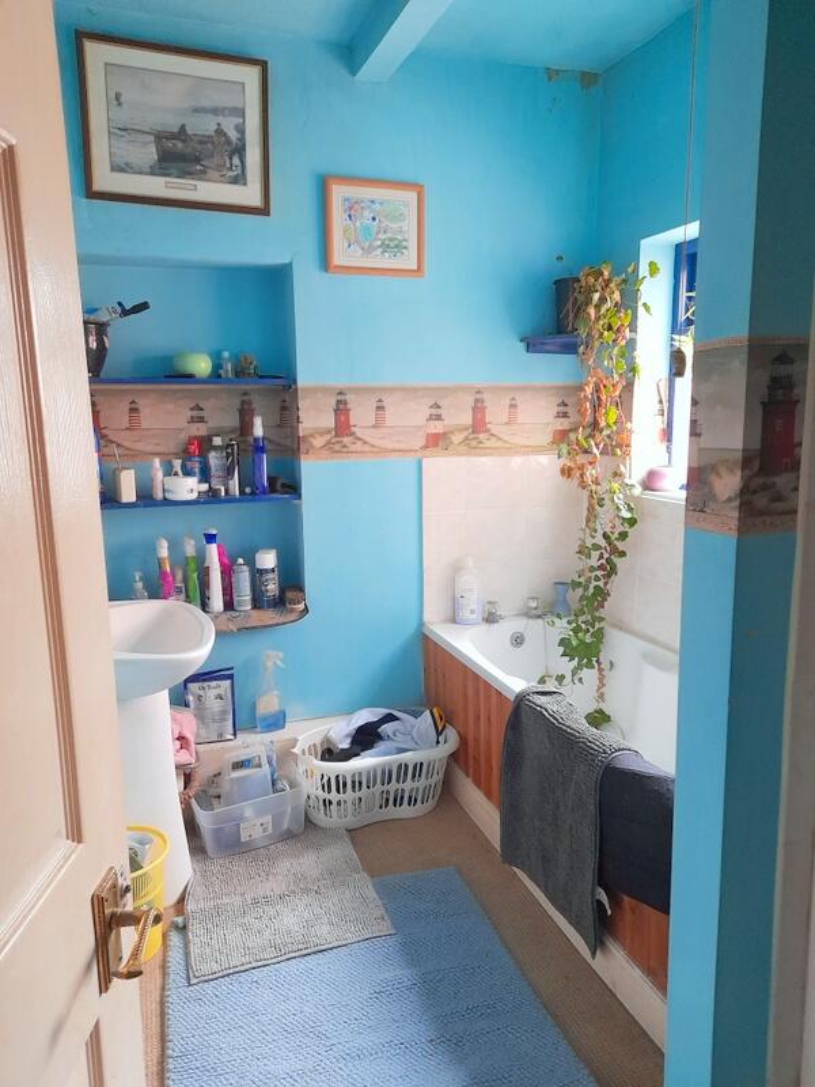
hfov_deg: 54.9
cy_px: 544
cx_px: 408
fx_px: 785
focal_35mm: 25
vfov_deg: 69.4
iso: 400
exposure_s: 1/25
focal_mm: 4.6
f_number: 2
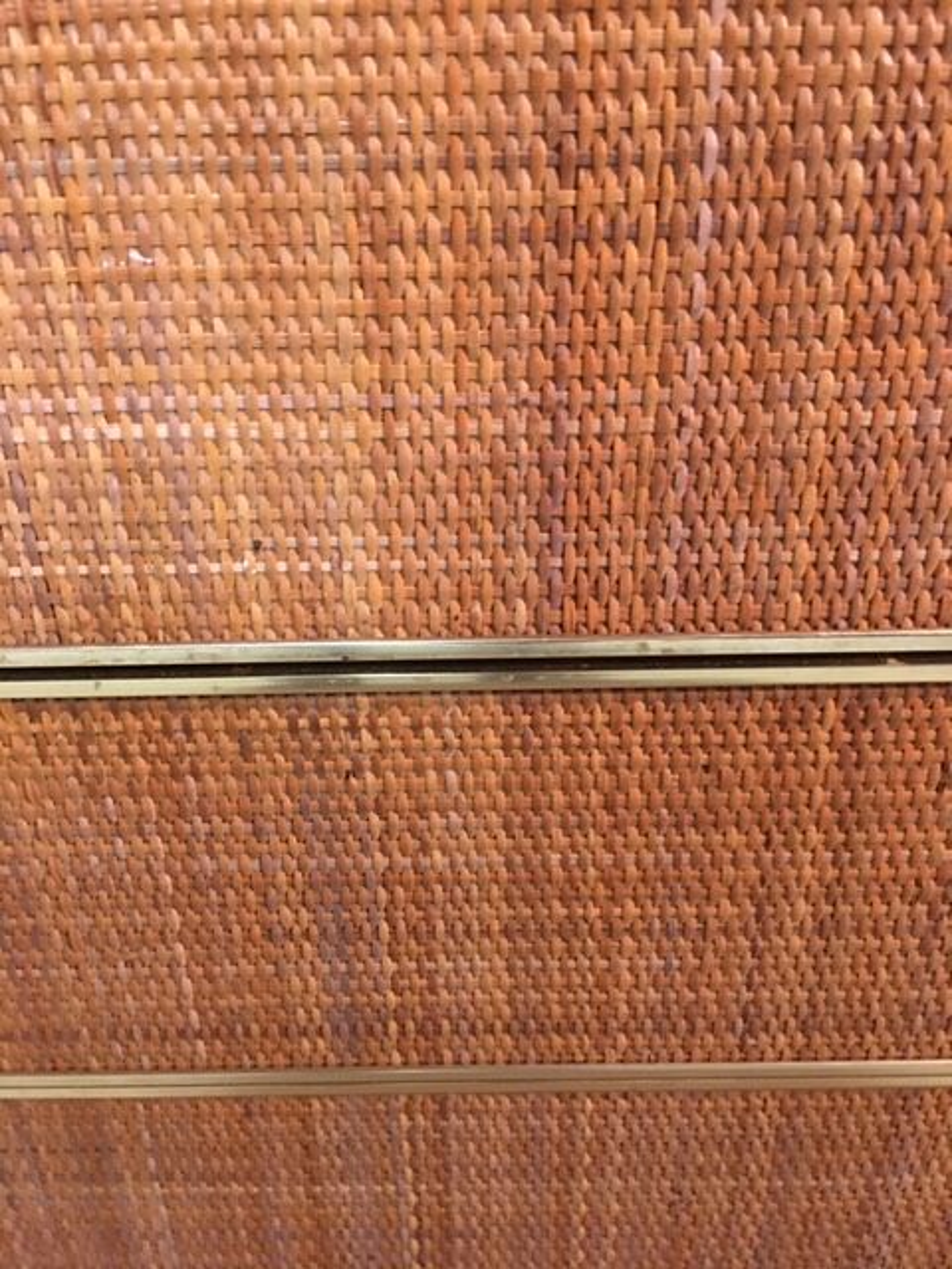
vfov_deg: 61.7
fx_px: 1063
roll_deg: +1.0
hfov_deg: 48.2
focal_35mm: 29
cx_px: 476
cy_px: 634
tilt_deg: -29.0
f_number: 2.2
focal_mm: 4.15
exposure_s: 1/8
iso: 125
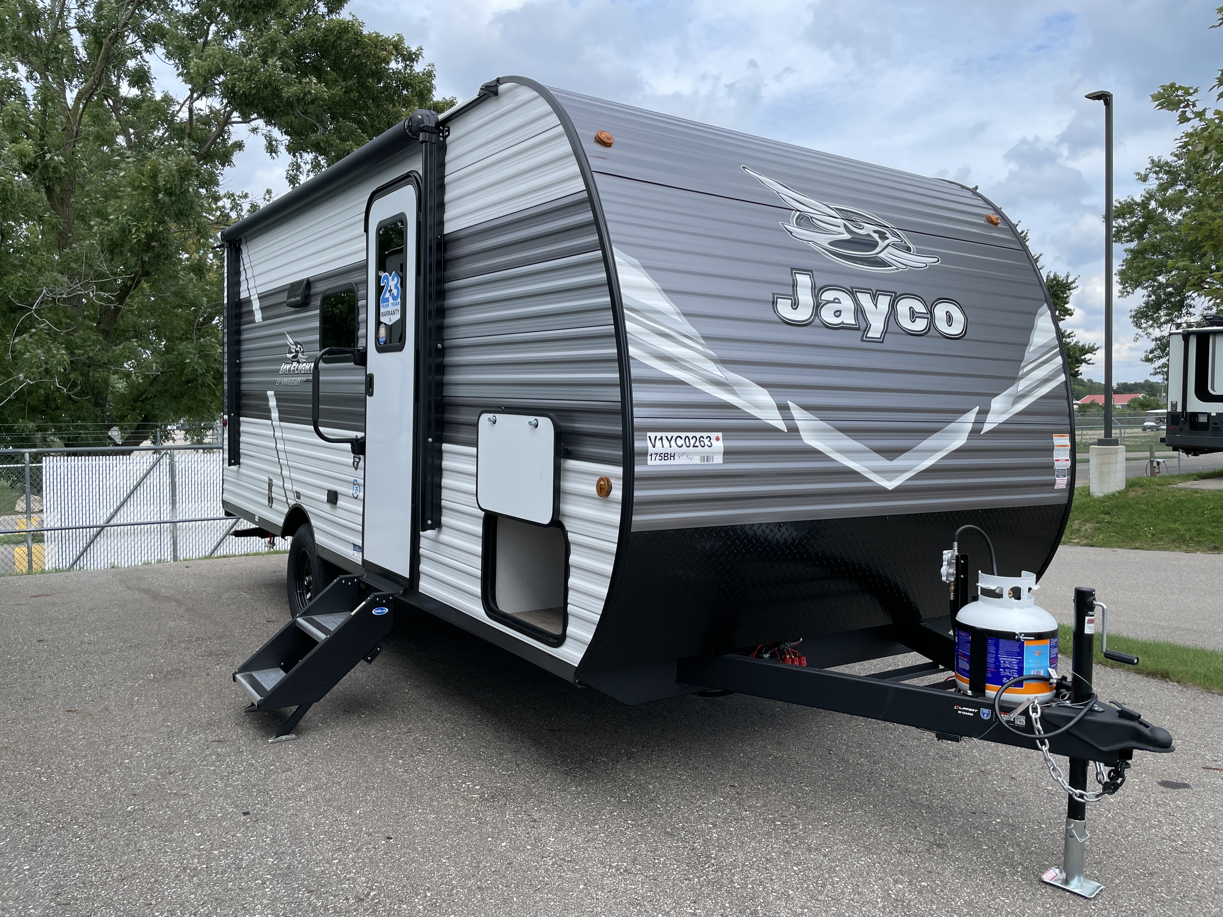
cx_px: 612
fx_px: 919
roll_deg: +1.0
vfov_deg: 53.1
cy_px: 458
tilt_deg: -1.8
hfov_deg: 67.3
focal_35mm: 26
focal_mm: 4.2
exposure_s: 1/1916
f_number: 1.6
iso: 32
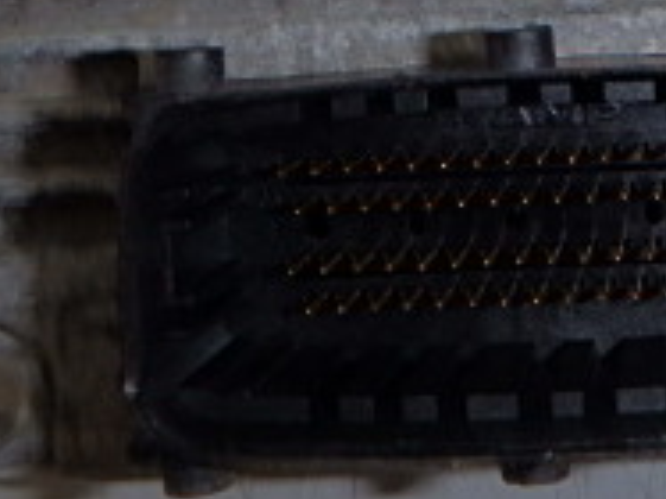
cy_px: -164
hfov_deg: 22.9
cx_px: 670
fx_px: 1577
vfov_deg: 16.9
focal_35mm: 82
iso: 125
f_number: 6.5
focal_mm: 4.2
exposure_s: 1/25
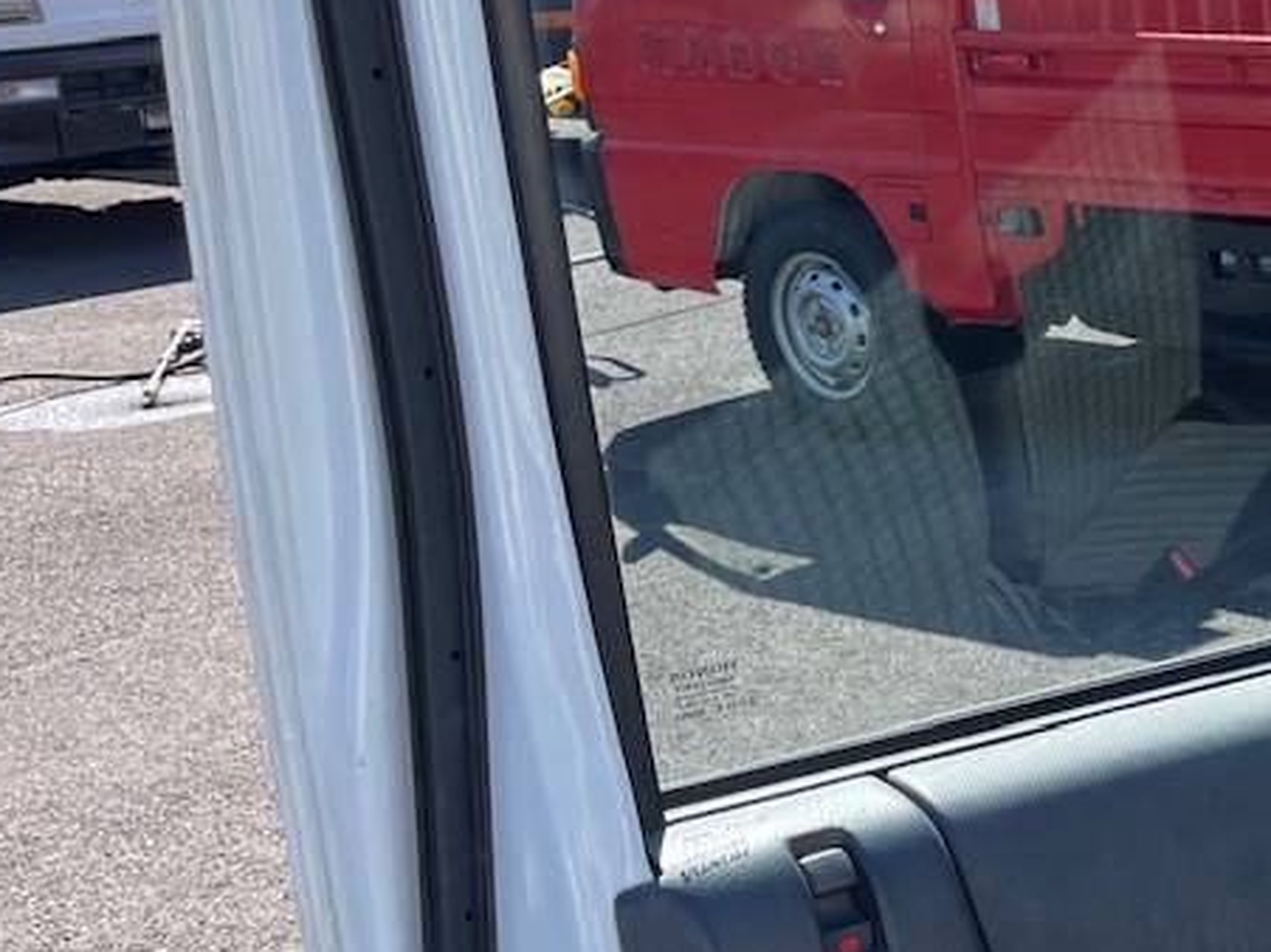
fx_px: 2606
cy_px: 831
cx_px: 1767
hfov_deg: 23.4
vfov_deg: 20.4
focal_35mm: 71
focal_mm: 5.1
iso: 32
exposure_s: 1/818
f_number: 1.6
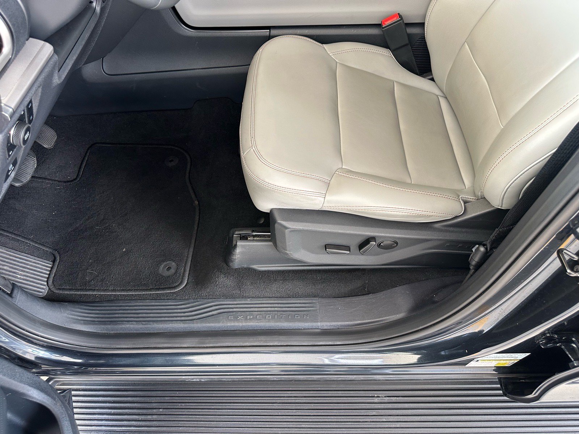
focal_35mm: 24
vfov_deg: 56.8
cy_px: 217
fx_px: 401
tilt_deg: -53.7
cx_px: 290
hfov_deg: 71.6
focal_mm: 6.86
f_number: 1.78
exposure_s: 1/60
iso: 200
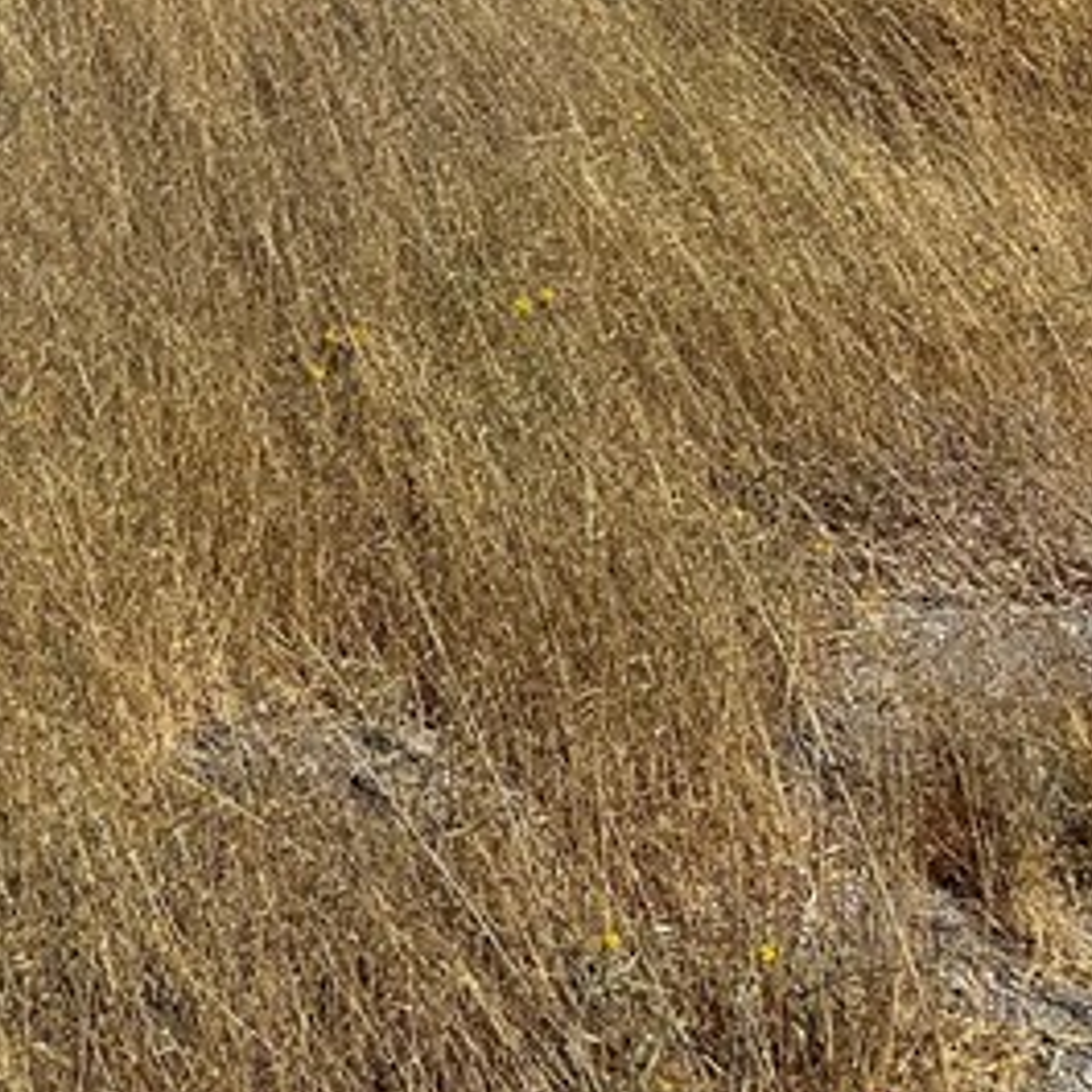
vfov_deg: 20.0
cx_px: -684
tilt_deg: -11.1
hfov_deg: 18.1
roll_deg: -0.8
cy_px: -173
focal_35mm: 82
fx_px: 2927
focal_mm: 6.86
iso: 80
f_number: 1.78
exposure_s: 1/8929
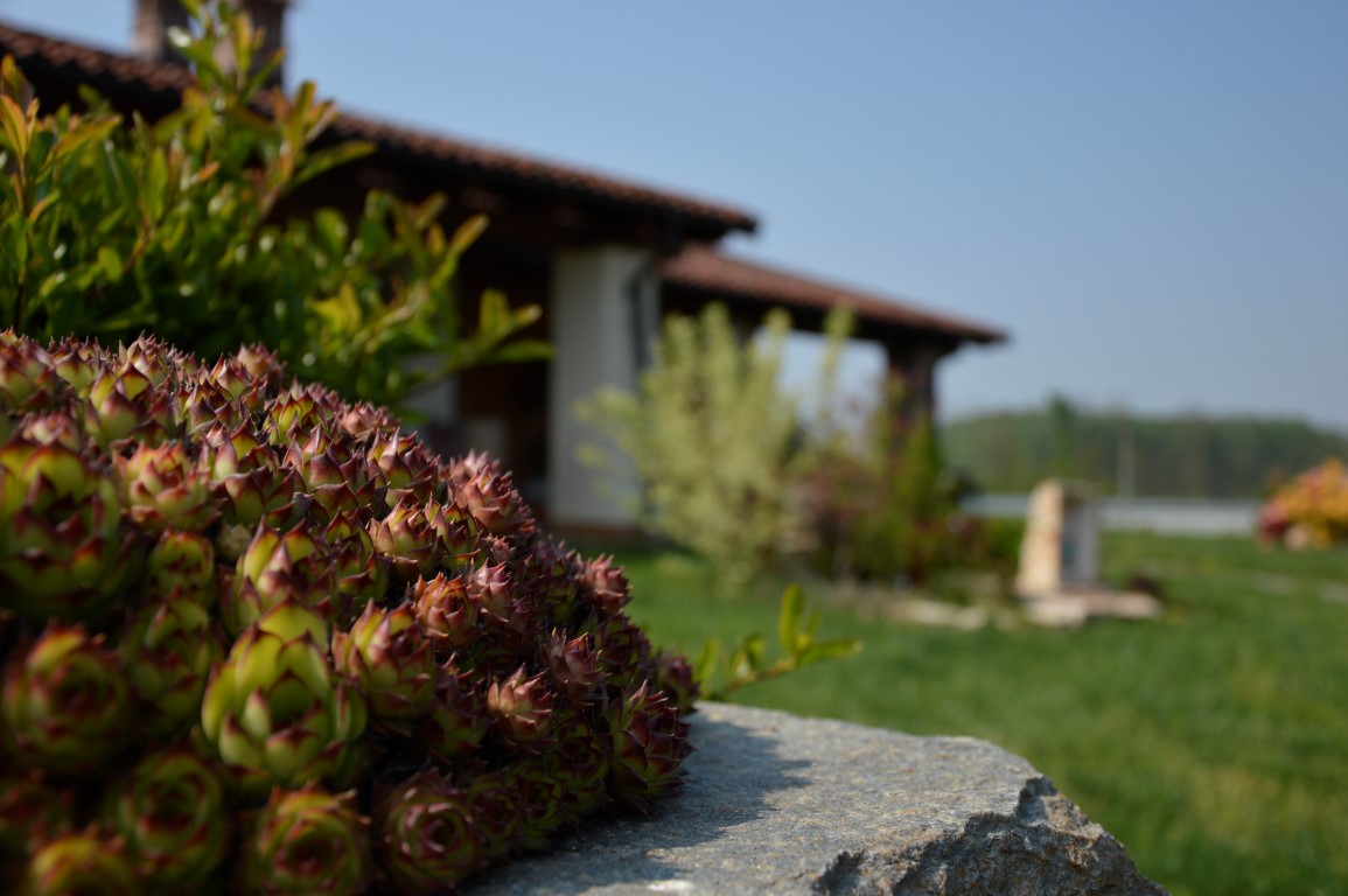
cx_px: 674
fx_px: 1403
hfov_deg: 51.3
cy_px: 448
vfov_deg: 35.4
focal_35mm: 38
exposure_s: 1/1000
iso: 100
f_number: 4
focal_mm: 25
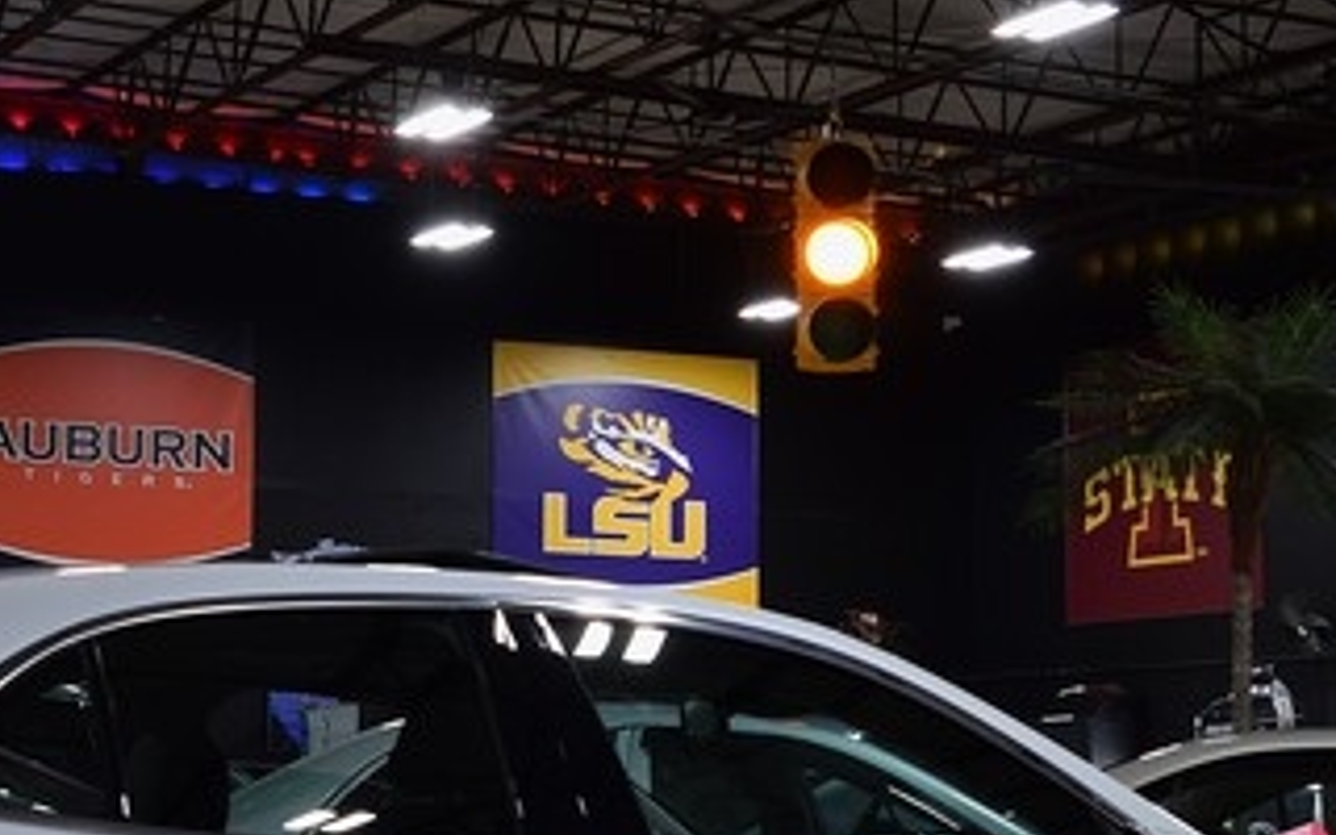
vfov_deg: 14.8
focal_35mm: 88
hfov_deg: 22.8
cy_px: 578
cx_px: 67
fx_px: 3204
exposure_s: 1/80
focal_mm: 18
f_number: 4.5
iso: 400
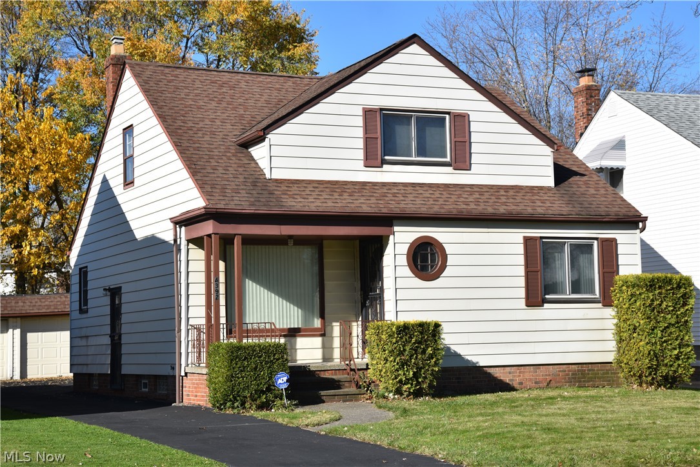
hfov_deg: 32.4
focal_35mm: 62
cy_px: 234
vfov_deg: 21.9
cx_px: 350
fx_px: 1206
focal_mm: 62
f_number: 10
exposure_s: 1/400
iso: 200
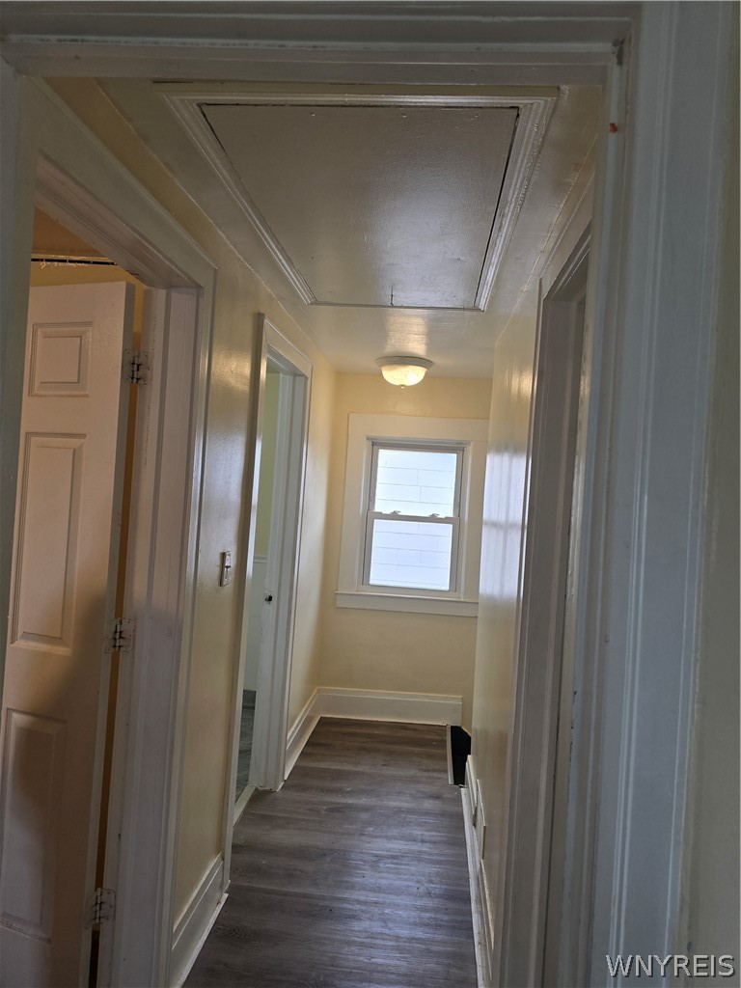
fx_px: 656
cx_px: 370
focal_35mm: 23
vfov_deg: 73.9
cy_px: 494
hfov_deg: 58.9
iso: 64
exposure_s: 1/120
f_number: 1.7
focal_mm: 6.3
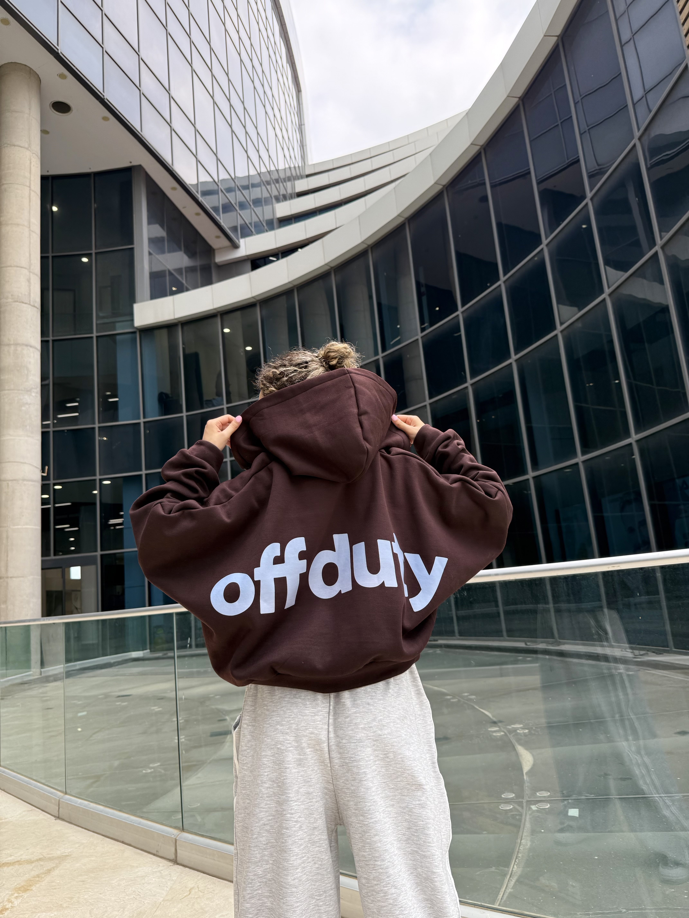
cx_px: 344
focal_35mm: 24
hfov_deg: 56.8
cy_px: 459
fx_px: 637
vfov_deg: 71.6
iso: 100
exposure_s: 1/637
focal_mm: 6.76
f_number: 1.78
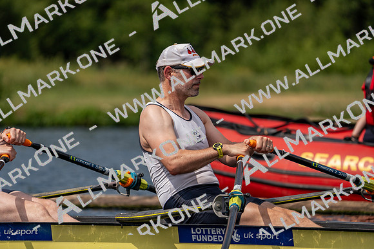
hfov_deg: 5.3
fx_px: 4032
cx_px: 187
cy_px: 124
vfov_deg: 3.5
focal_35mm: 388
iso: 160
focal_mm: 388
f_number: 6.3
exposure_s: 1/1600
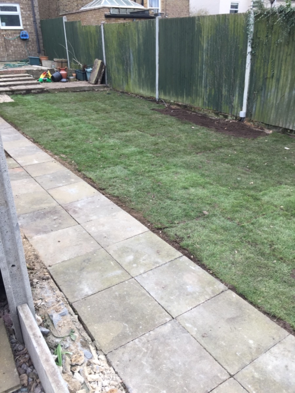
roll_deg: +1.4
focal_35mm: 29
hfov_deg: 48.2
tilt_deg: -25.7
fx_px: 330
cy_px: 196
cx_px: 148
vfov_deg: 61.7
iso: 40
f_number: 2.2
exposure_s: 1/100
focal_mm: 4.15
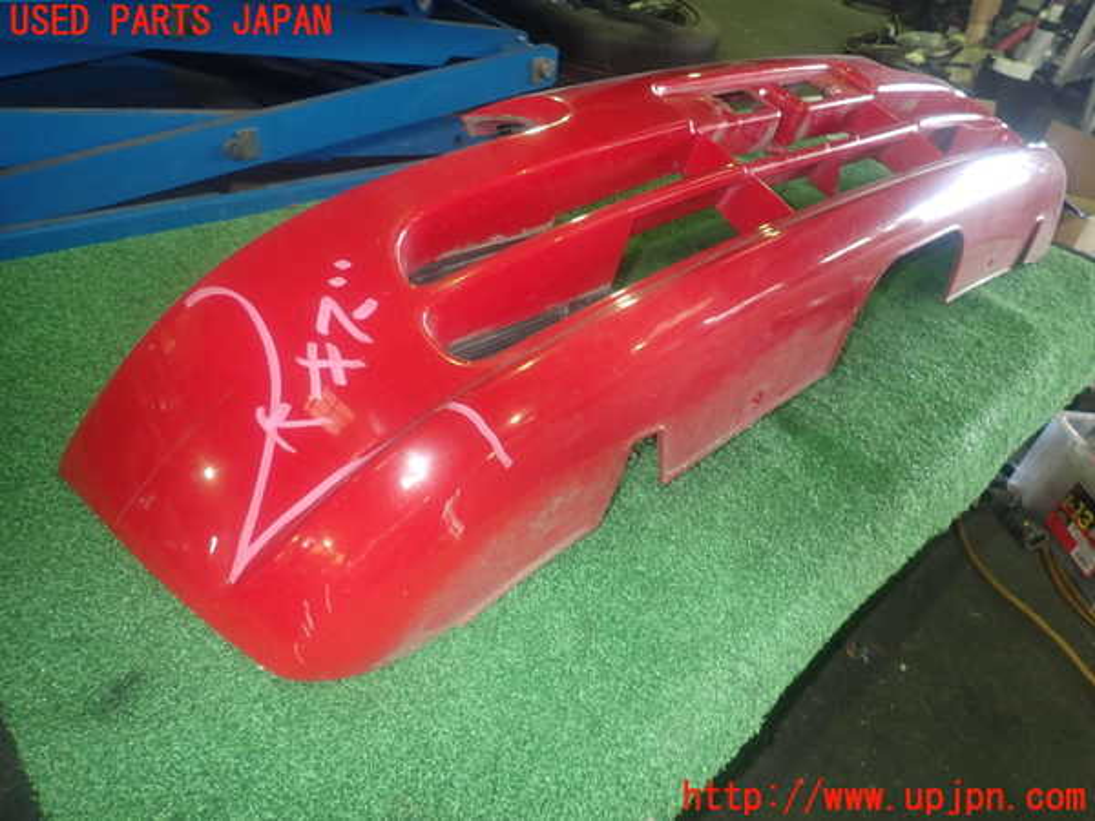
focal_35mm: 25
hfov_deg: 69.4
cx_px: 548
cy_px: 410
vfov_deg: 54.9
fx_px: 791
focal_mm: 4.5
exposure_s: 1/30
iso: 200
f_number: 2
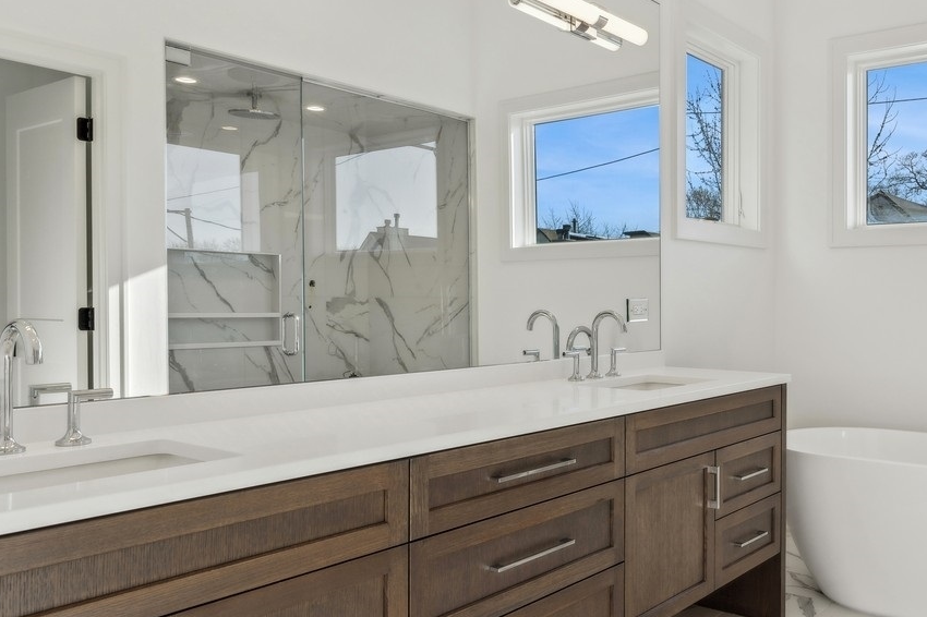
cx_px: 658
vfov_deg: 41.1
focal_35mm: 32
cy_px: 308
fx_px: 824
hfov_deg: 56.7
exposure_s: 1/320
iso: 320
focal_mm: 17
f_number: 8
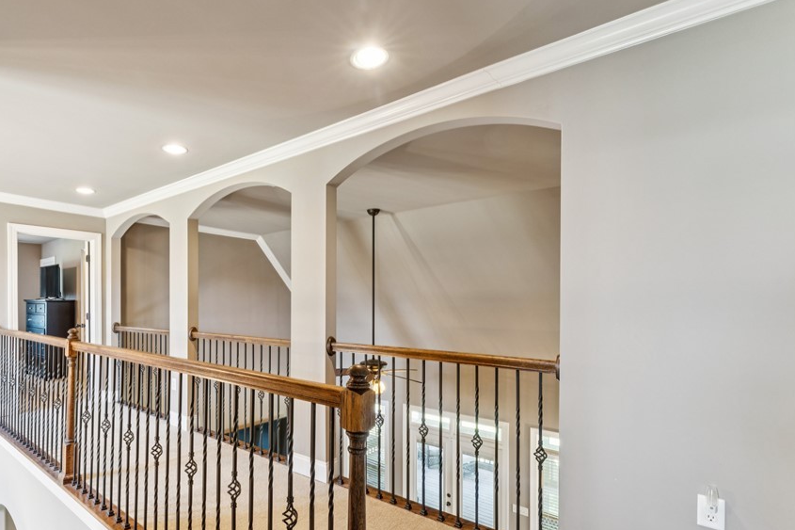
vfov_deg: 66.8
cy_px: 316
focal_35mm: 18
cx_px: 296
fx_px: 397
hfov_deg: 88.2
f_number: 13
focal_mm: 14
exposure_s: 1/1.67
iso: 400
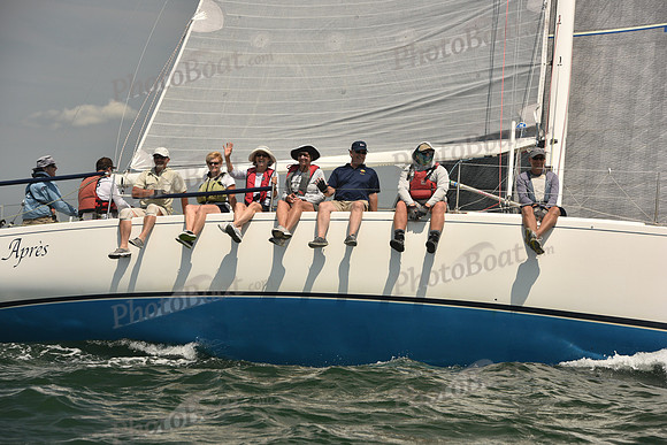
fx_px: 2261
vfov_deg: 11.2
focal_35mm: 122
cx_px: 334
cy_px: 222
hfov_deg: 16.8
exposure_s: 1/1000
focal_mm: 122
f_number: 7.1
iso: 320
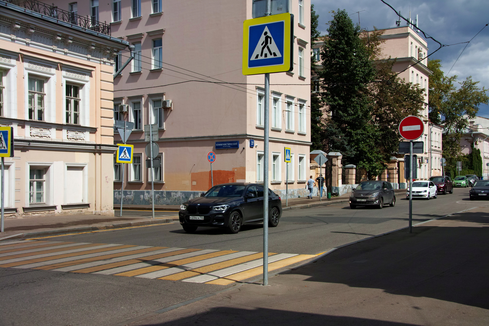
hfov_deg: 45.0
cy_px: 163
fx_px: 591
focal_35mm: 44
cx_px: 244
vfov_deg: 30.8
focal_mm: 29
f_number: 6.3
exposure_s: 1/800
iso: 100
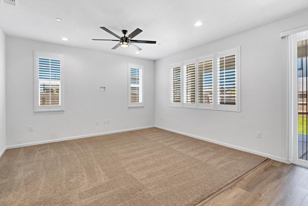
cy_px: 97
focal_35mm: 16
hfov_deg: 96.7
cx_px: 147
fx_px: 137
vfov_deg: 73.7
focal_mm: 10
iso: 320
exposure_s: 1/40
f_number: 8
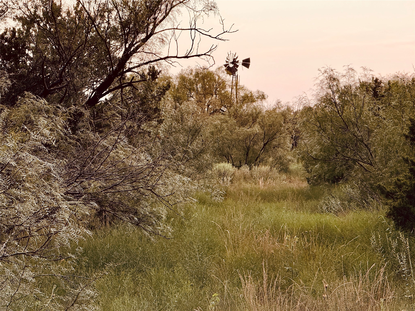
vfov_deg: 12.3
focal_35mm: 120
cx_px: 208
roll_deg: -0.3
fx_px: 1439
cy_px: 156
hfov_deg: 16.4
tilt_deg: +0.3
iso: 80
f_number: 2.8
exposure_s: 1/99
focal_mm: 15.66
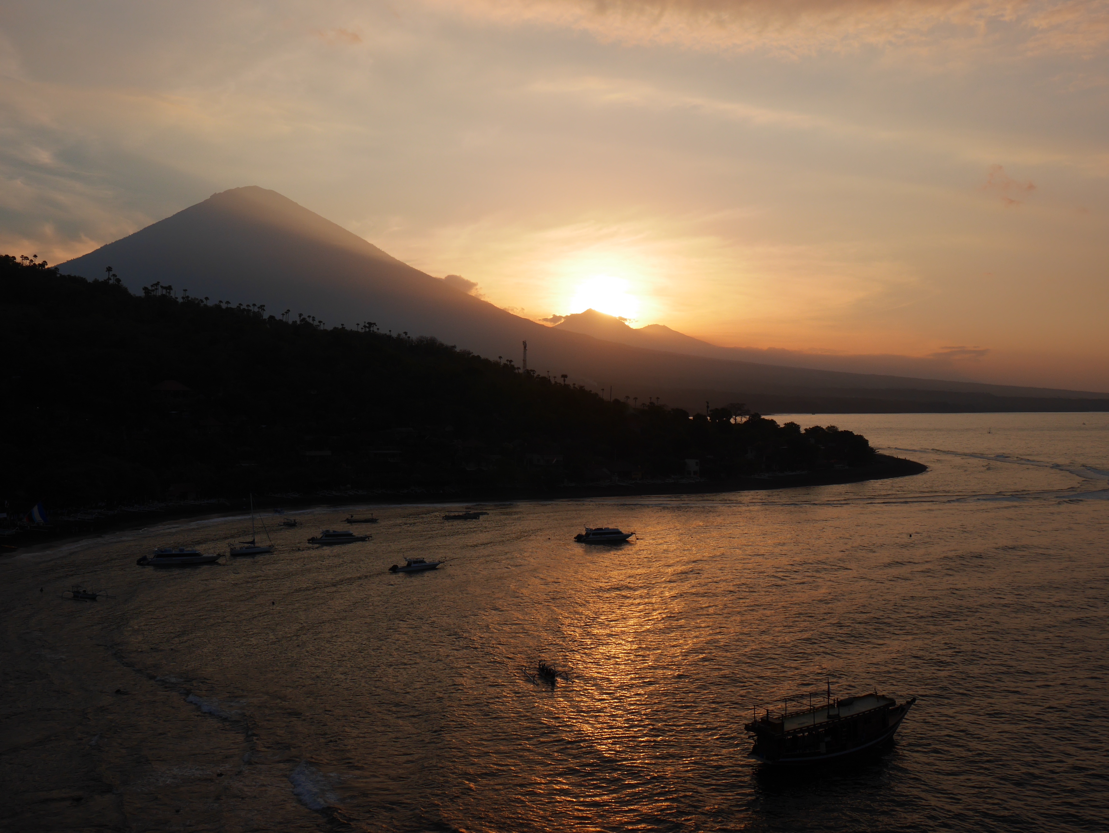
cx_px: 554
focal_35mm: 38
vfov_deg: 37.7
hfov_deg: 49.0
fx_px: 1218
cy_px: 416
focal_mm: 19
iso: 200
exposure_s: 1/400
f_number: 9
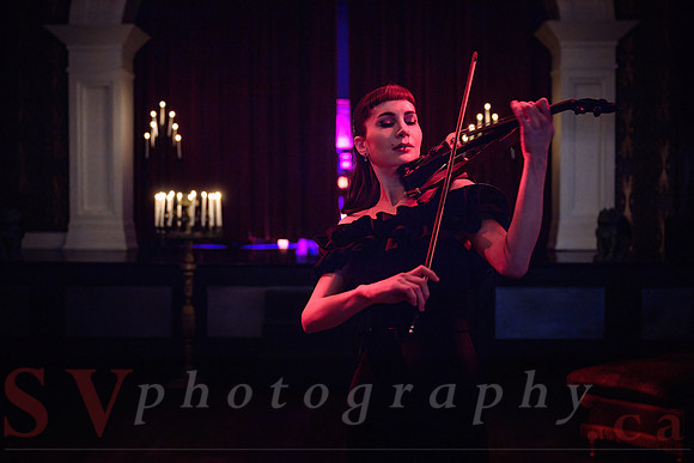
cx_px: 347
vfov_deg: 29.3
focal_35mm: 46
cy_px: 232
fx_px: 887
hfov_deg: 42.7
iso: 1600
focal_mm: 46
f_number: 2.8
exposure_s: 1/50
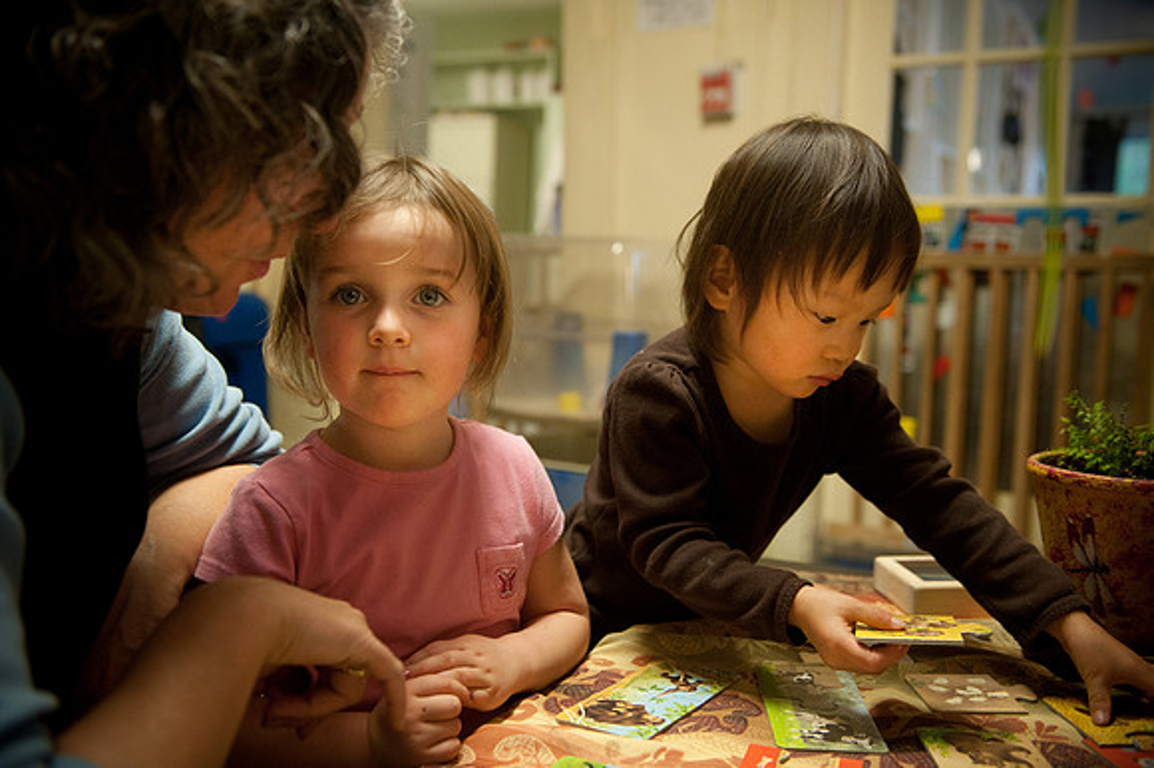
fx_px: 1121
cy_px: 384
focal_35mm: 35
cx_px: 577
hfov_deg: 54.5
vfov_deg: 37.8
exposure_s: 1/200
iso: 2500
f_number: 3.2
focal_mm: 35
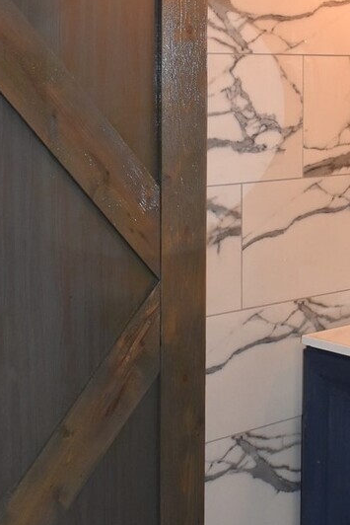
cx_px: 208
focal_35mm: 73
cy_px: 186
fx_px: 1064
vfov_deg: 27.6
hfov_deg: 18.7
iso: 800
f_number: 4.5
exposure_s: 1/80
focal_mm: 18
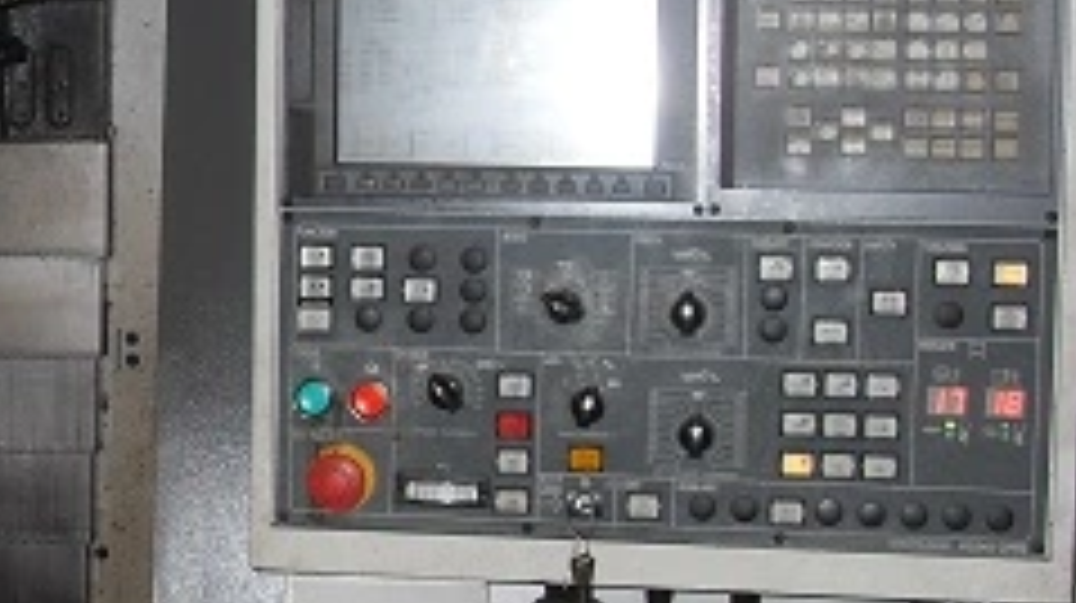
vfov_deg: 13.0
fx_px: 2651
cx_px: -167
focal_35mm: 93
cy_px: 194
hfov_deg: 21.5
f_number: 2.8
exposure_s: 1/45
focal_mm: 6.3
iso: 100
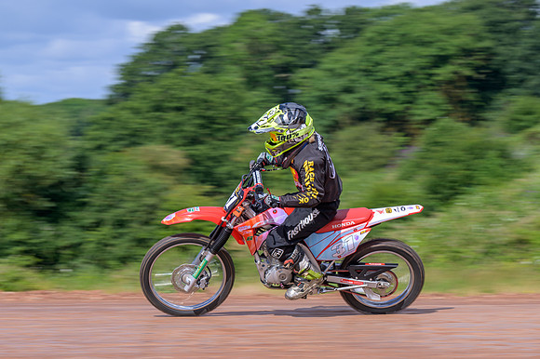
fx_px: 2672
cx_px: 293
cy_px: 199
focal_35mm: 178
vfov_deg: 7.7
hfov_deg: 11.5
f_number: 8
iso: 80
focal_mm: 105
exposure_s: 1/200
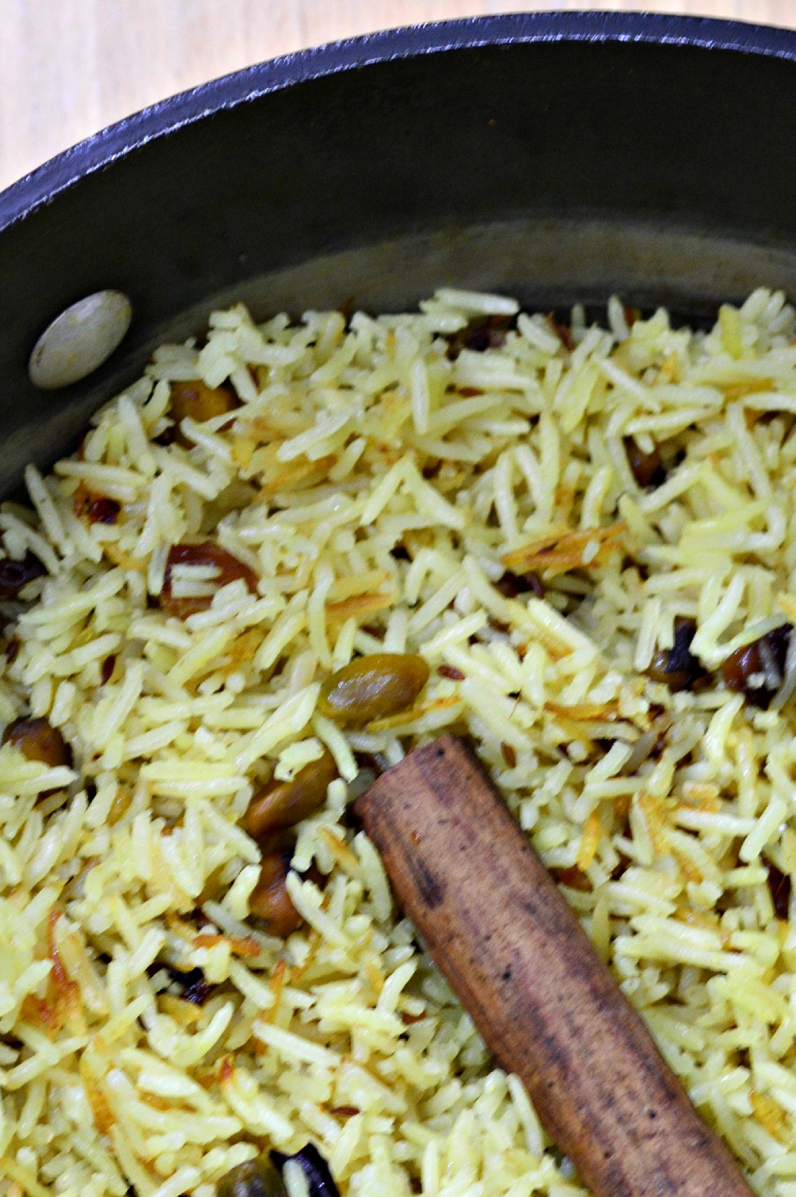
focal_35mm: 143
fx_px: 4751
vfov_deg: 14.3
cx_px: 228
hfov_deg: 9.6
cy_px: 903
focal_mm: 50
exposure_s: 1/30
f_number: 5.6
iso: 640
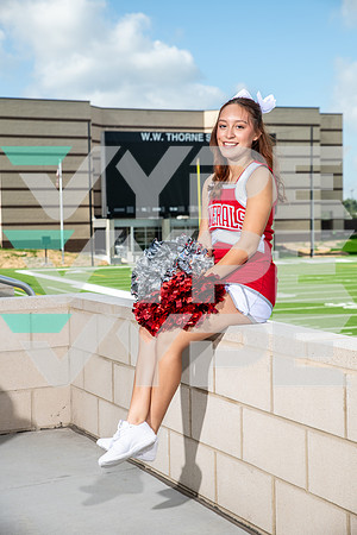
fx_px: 967
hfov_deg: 20.9
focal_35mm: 65
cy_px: 268
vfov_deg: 31.0
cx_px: 178
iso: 100
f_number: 7.1
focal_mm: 65
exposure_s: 1/320
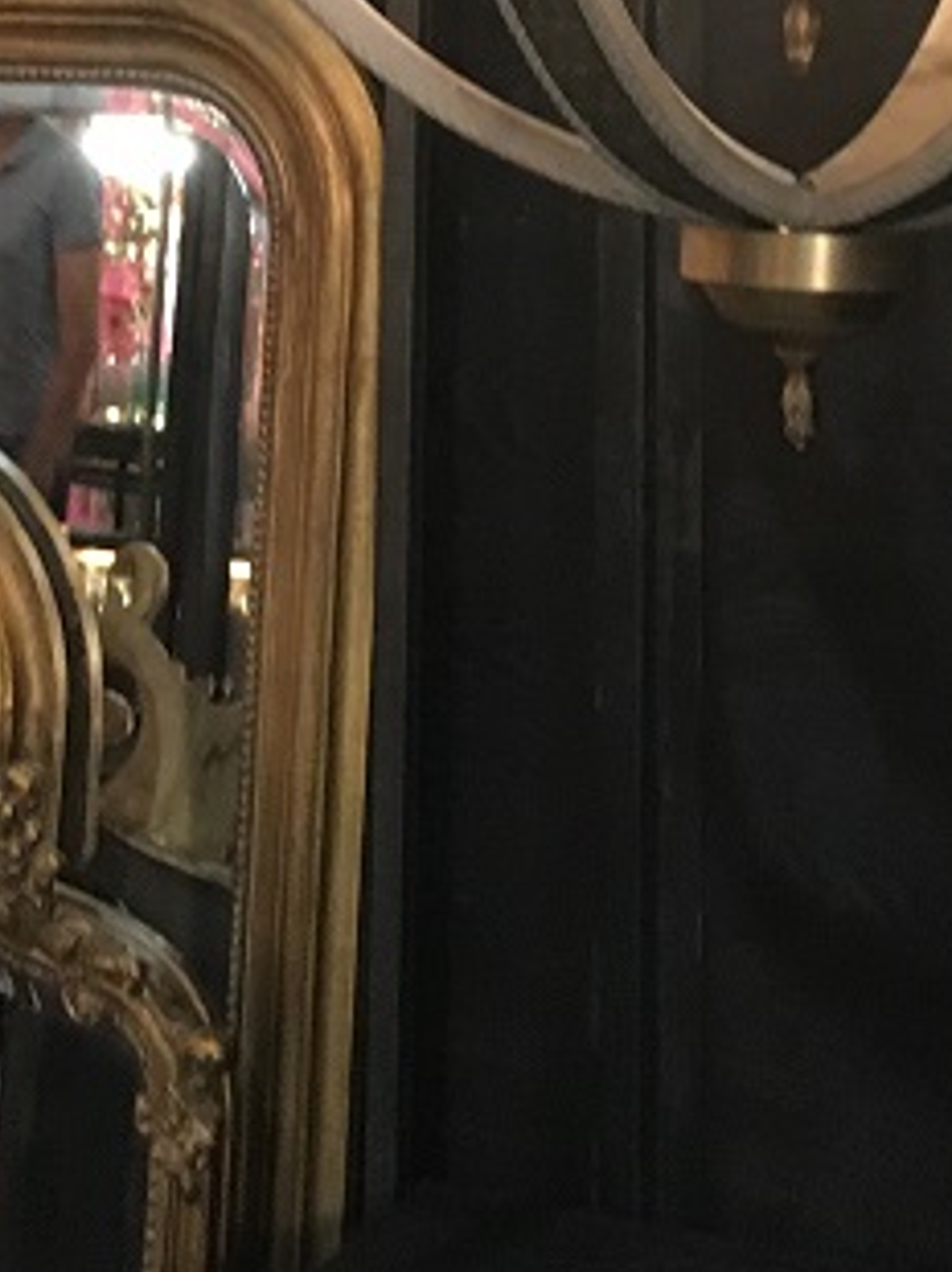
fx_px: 3268
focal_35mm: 89
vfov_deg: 19.9
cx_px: 431
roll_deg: -0.1
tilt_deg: +6.6
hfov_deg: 16.6
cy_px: -451
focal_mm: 4.15
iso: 200
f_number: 2.2
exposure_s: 1/17
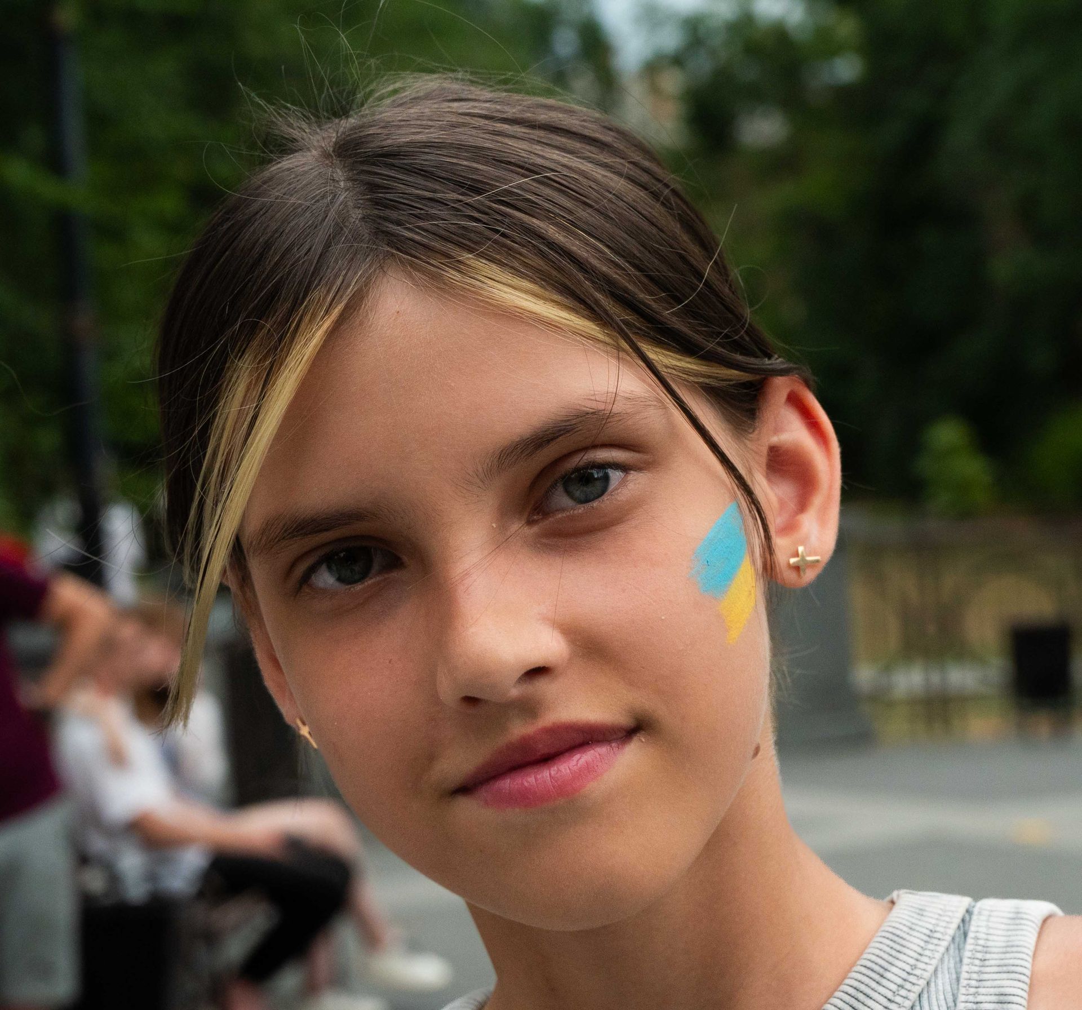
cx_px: 565
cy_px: 580
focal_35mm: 107
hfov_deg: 16.8
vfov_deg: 15.7
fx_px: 3660
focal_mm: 71
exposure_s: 1/1250
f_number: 10
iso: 1600
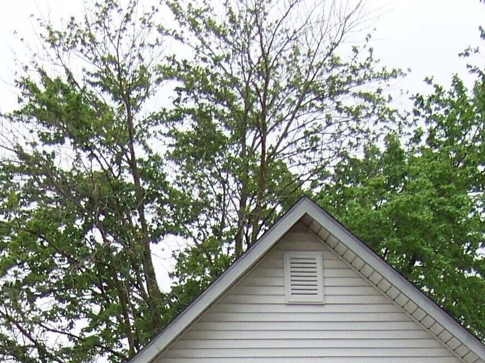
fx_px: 1863
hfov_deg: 14.8
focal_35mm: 133
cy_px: 631
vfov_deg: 10.5
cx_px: 143
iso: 64
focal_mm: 6.3
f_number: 2.8
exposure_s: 1/400
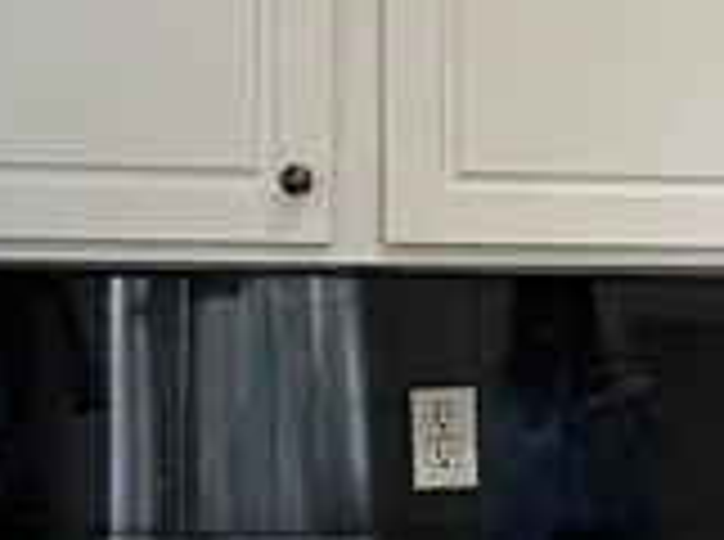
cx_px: 1237
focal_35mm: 153
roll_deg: -0.2
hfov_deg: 12.1
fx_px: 3193
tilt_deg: +0.1
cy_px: 279
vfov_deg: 9.7
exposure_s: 1/60
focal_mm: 6.86
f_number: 1.78
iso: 125
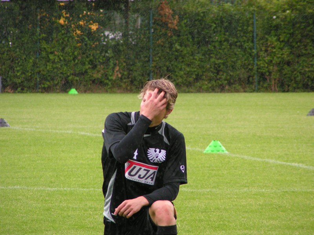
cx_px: 157
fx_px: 3447
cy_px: 118
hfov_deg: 5.2
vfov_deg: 3.9
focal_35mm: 380
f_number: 3.5
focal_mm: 58
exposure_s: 1/400
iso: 200
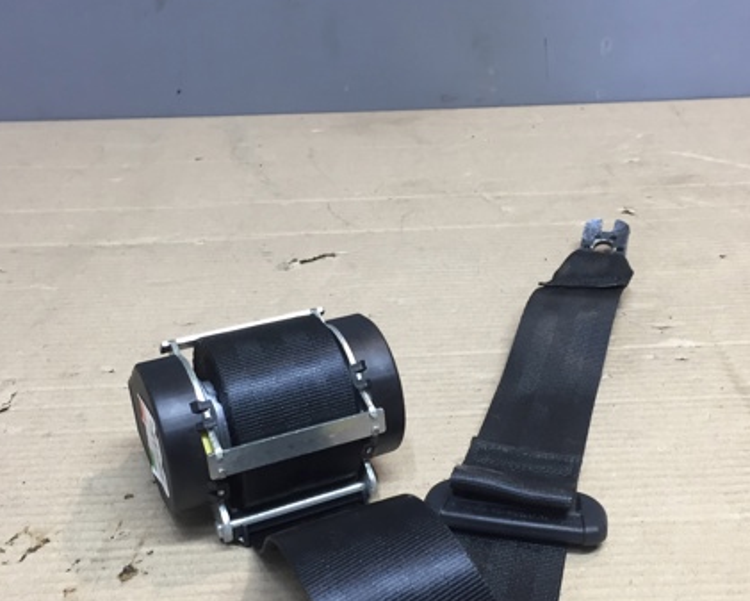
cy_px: 362
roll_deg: -0.1
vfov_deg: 34.8
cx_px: 415
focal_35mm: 43
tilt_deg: -31.7
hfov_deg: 42.8
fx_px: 955
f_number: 2.2
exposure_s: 1/33
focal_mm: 4.15
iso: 80
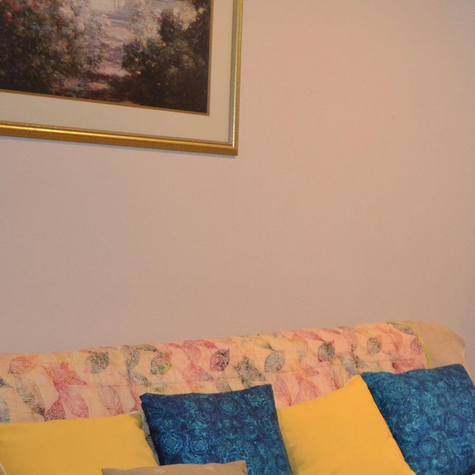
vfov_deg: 21.8
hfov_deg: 19.7
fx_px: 1226
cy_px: 341
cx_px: 665
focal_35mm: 79
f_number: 3.8
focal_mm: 20
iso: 1100
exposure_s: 1/60
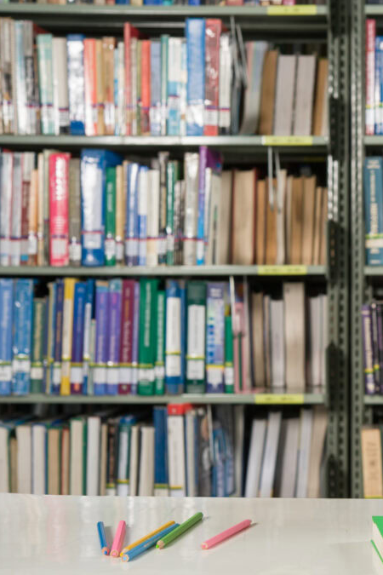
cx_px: 433
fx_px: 1452
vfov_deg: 22.4
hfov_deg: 14.6
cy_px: 287
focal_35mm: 91
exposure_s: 1/160
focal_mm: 60
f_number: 8
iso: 400
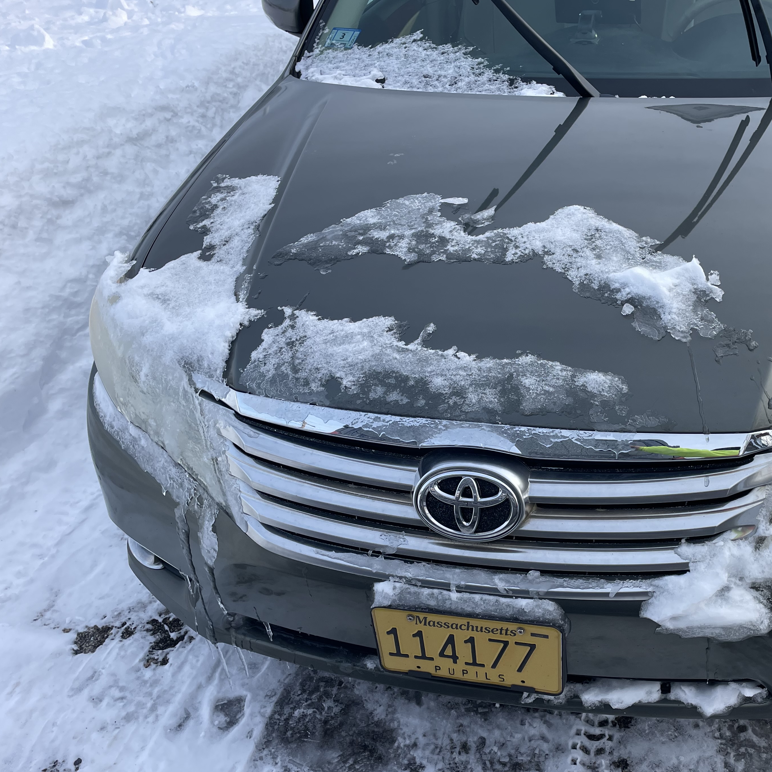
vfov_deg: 48.4
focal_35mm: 34
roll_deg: +3.2
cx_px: 537
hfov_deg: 47.4
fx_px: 858
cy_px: 406
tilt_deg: -34.3
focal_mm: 4.2
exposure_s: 1/716
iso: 32
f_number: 1.6
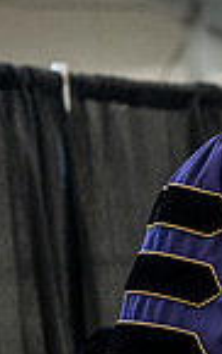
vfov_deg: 6.0
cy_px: 209
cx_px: 449
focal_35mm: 350
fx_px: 3378
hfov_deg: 3.7
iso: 4000
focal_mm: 86
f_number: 4.5
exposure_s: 1/200
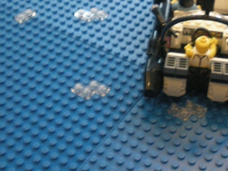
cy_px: 27
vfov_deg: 19.9
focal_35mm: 73
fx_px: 481
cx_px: 183
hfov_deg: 26.2
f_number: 3.1
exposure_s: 1/22.5
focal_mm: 6.3
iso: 400
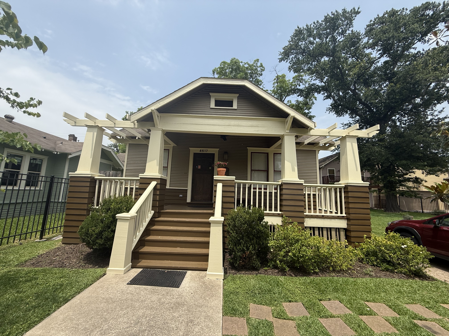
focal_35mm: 14
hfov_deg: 102.1
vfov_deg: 85.7
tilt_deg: +8.7
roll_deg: -1.1
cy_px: 168
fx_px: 182
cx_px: 224
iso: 50
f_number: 2.2
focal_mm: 2.22
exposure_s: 1/1901
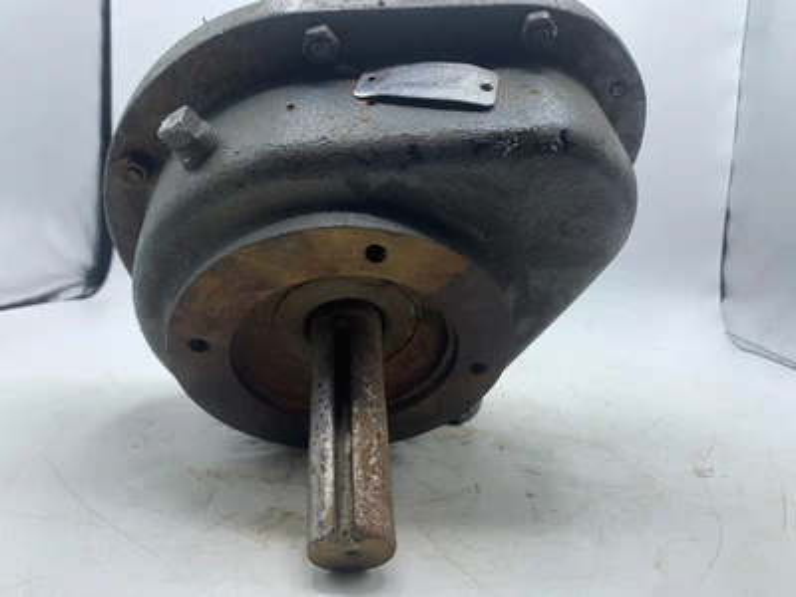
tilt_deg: -6.5
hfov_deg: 67.3
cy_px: 298
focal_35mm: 26
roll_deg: -4.6
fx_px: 598
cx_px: 398
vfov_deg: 53.1
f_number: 1.8
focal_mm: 4.25
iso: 25
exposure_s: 1/481
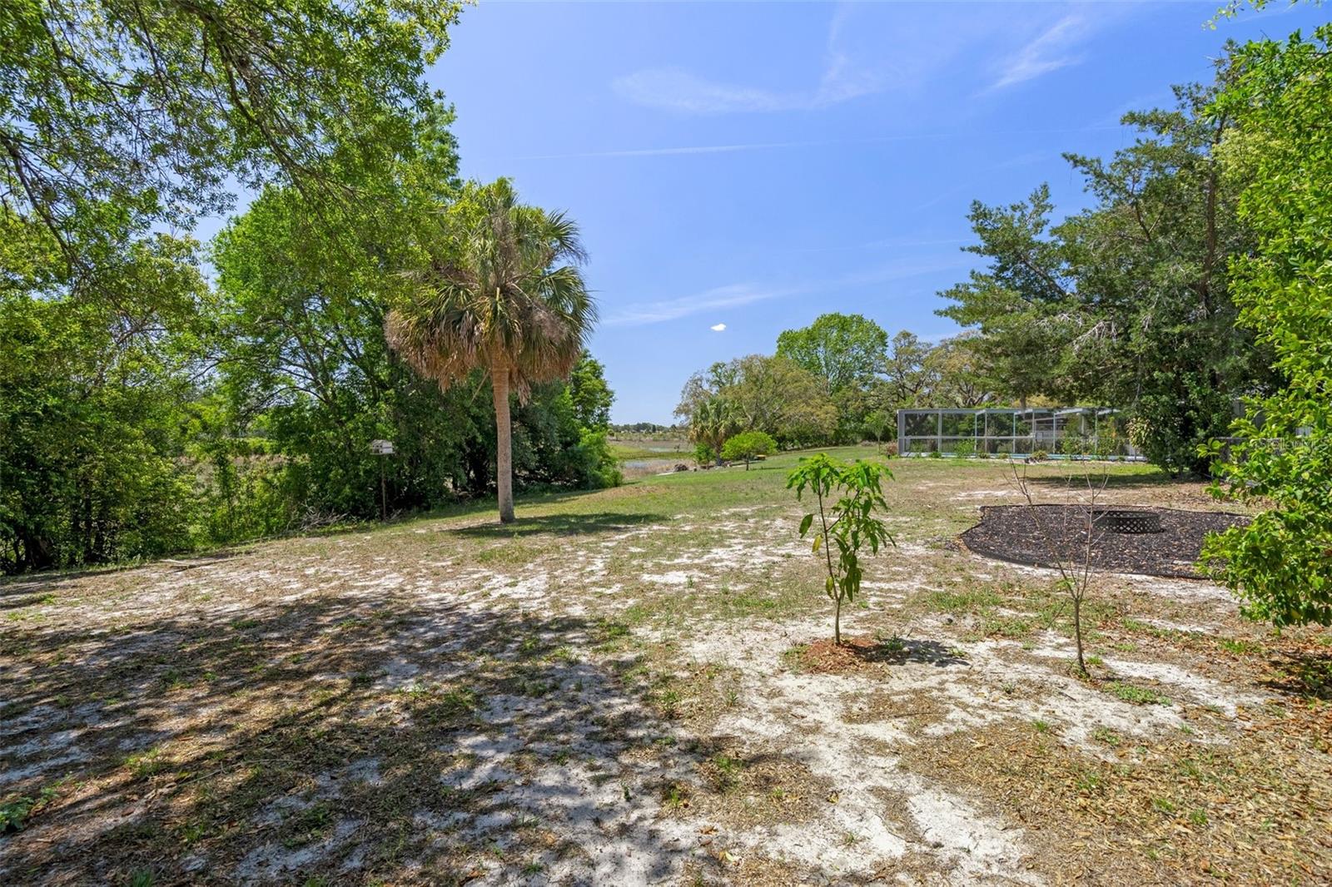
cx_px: 666
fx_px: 629
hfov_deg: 93.3
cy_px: 444
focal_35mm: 17
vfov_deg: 70.4
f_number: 9
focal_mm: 17
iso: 320
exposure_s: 1/400
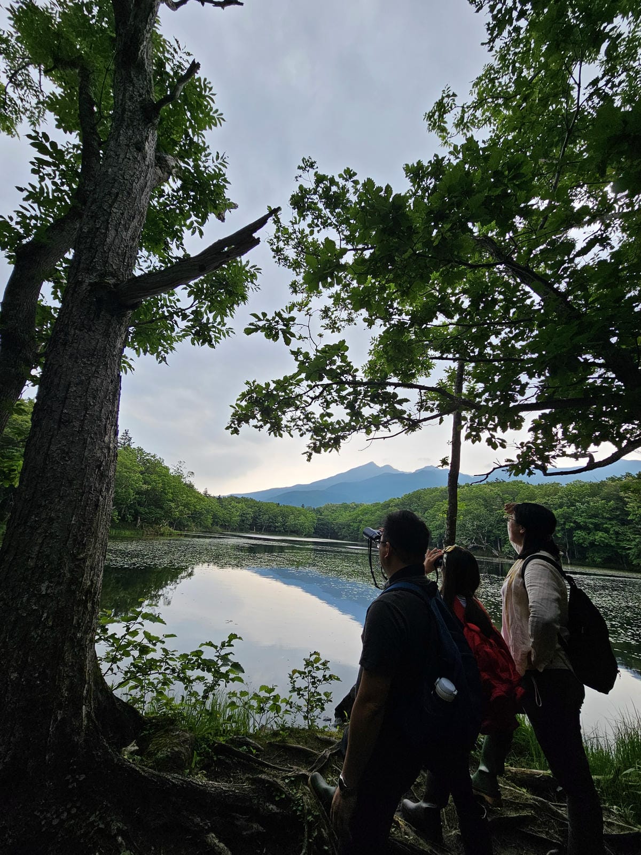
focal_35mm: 13
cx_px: 320
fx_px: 321
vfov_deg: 106.2
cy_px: 428
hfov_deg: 89.9
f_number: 2.2
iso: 50
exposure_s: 1/575
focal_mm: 2.2
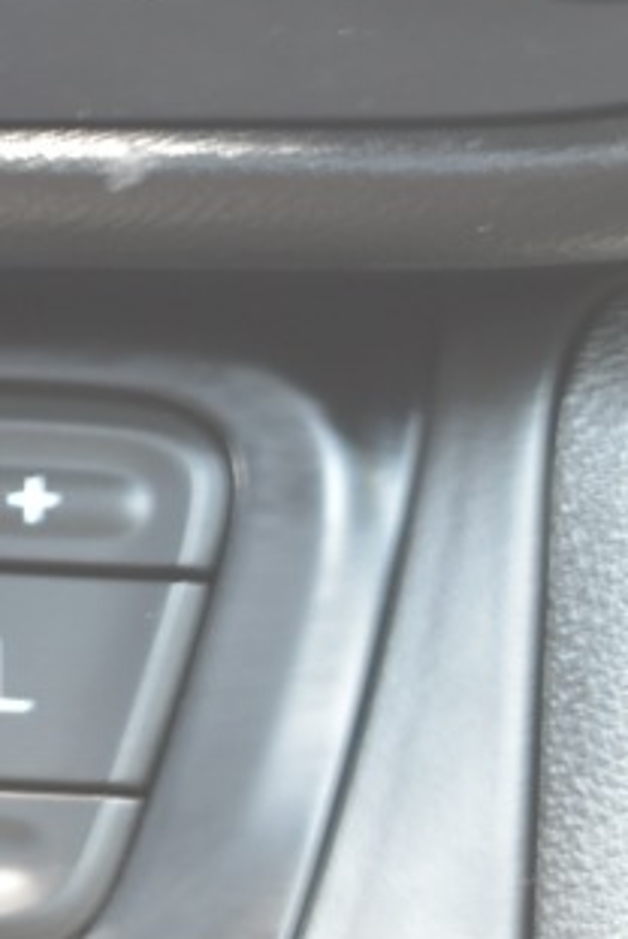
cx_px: -841
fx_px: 8145
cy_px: 187
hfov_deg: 4.3
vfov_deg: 6.6
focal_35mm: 312
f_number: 5
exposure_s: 1/4
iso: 100
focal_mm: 40
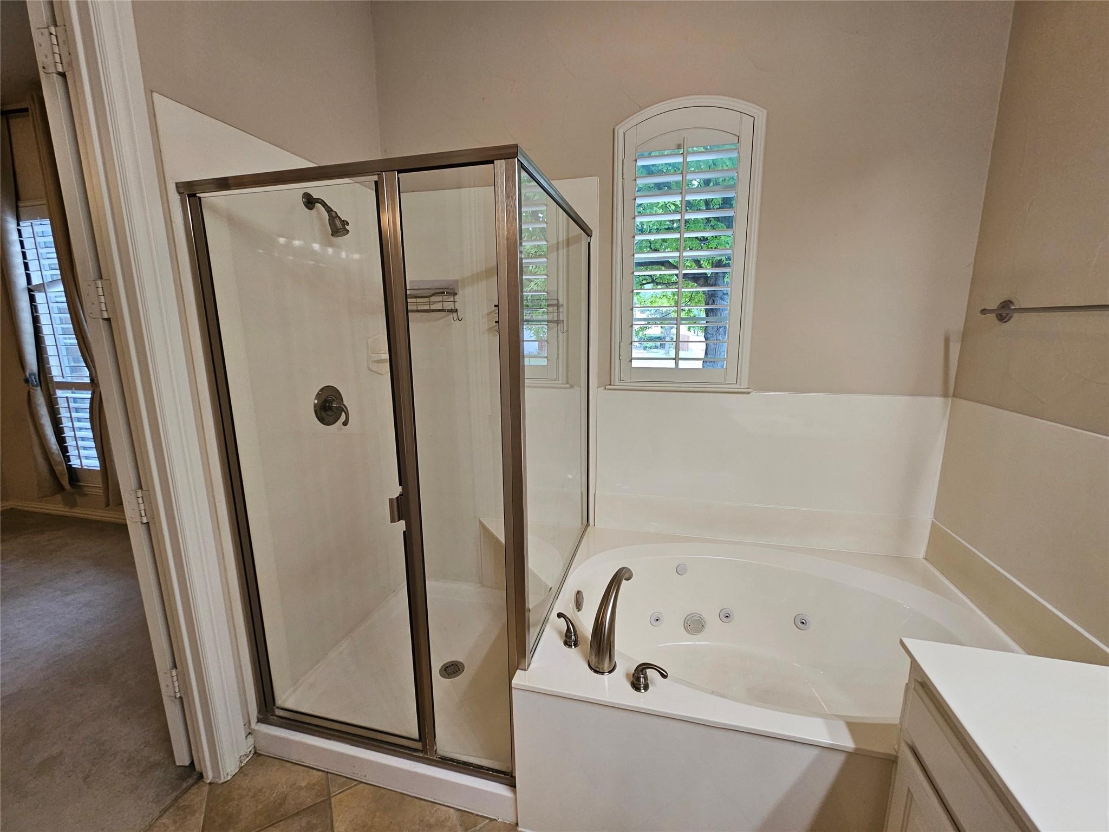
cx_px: 554
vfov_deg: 89.9
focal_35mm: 13
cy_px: 416
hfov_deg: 106.2
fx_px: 416
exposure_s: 1/60
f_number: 2.2
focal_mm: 2.2
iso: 160
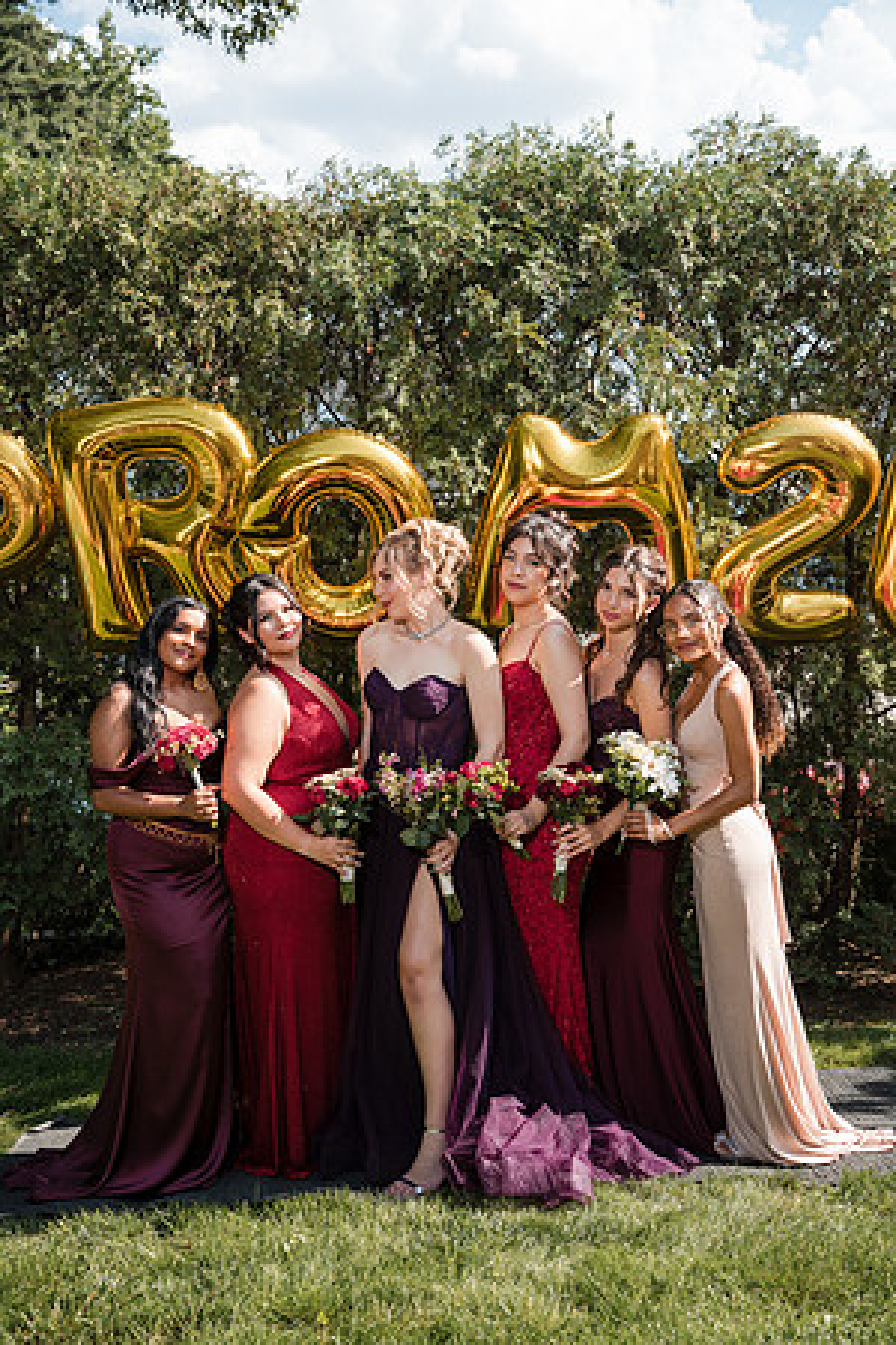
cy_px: 672
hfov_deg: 32.6
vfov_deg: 47.4
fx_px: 1531
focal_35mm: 41
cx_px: 448
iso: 100
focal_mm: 41
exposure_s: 1/250
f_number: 5
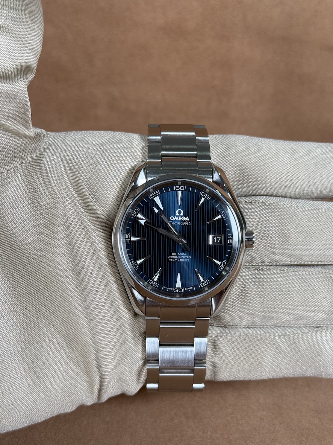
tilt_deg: -28.3
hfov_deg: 28.0
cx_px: 174
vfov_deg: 36.8
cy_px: 241
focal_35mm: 52
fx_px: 667
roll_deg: -3.0
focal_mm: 6.76
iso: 80
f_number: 1.78
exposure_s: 1/114
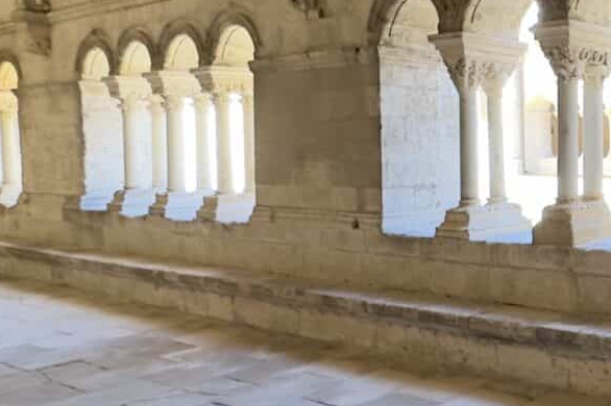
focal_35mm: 42
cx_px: 732
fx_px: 712
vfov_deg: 31.8
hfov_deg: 36.1
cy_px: 189
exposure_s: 1/67
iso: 125
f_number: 2.2
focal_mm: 2.22
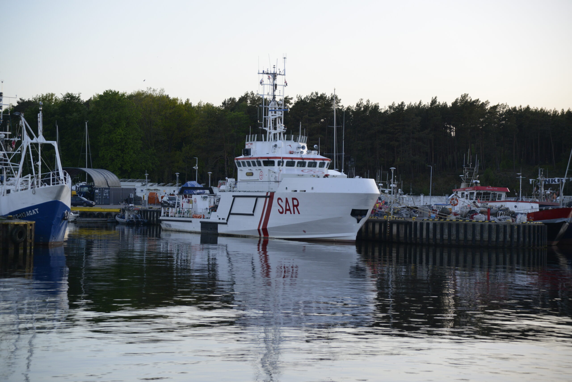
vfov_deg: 16.1
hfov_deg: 23.9
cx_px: 286
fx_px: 1351
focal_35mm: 85
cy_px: 191
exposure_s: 1/1600
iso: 1000
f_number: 4
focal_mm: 85
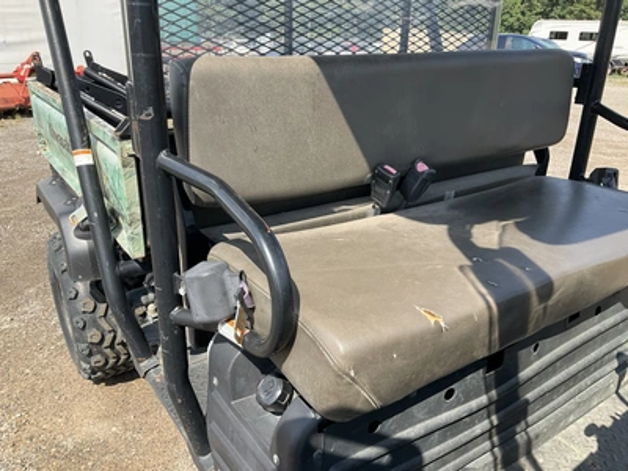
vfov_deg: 48.2
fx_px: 526
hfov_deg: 61.7
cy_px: 236
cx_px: 314
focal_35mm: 29
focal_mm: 3
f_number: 1.8
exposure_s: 1/642
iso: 25
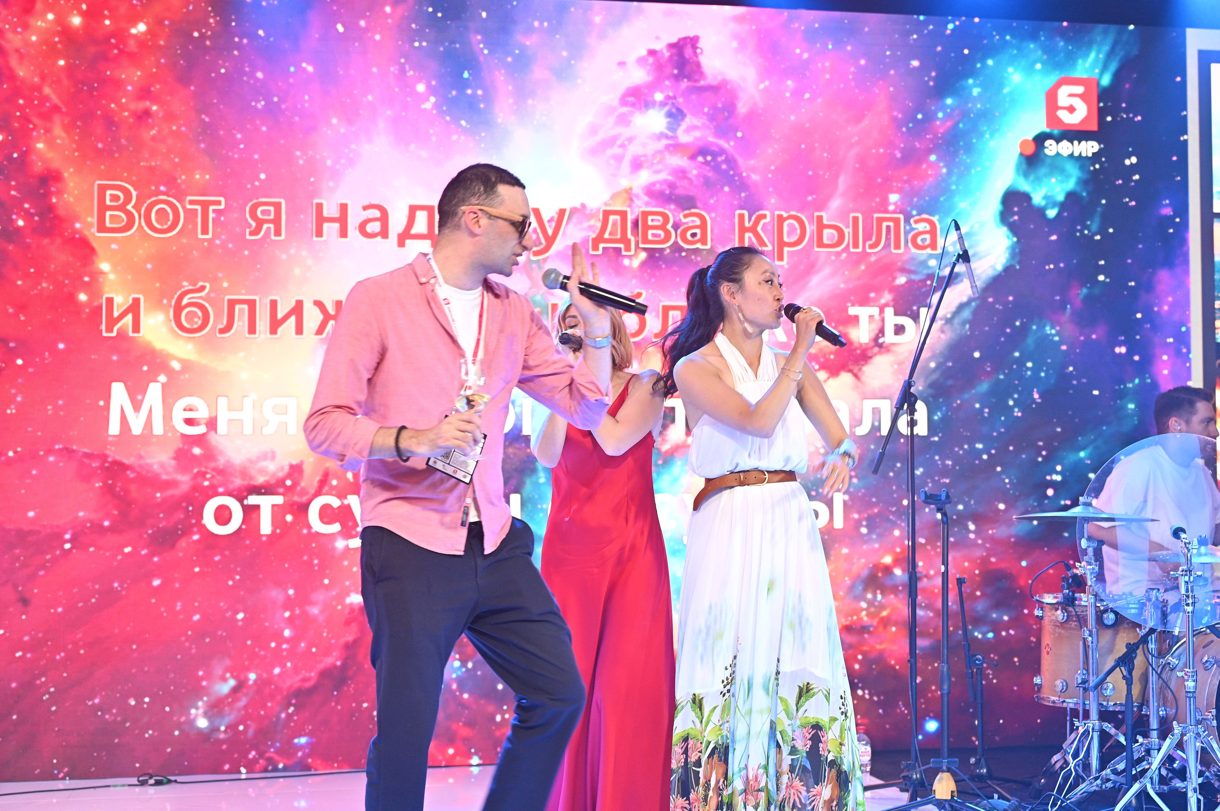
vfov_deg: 27.0
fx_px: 1693
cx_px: 610
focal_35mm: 50
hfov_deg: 39.6
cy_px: 406
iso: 640
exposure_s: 1/125
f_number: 2.8
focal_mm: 50
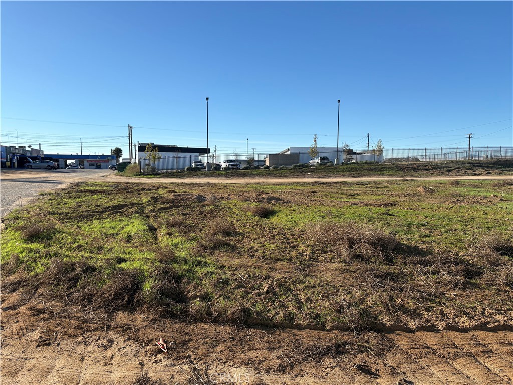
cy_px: 192
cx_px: 256
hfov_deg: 67.3
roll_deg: -0.4
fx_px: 385
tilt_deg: -3.3
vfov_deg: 53.1
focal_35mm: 26
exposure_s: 1/2865
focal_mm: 5.96
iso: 50
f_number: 1.6
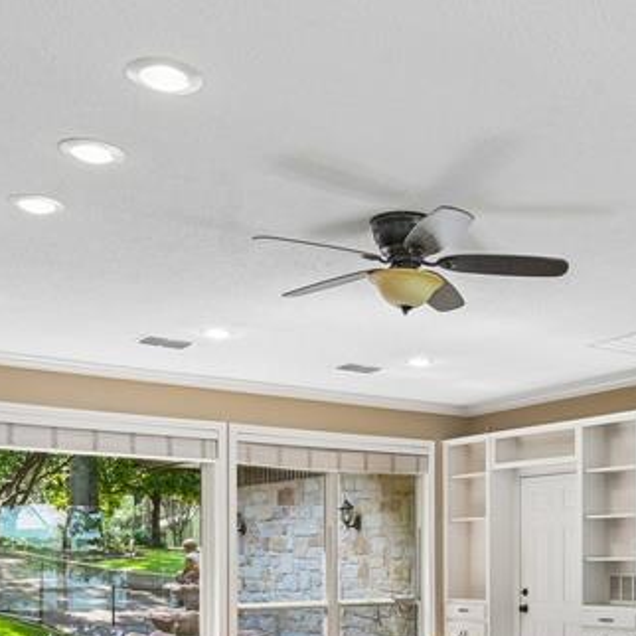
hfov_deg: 35.0
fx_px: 984
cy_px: 547
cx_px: 484
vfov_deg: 34.2
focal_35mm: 47
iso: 400
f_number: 8
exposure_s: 1/40
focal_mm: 17.5
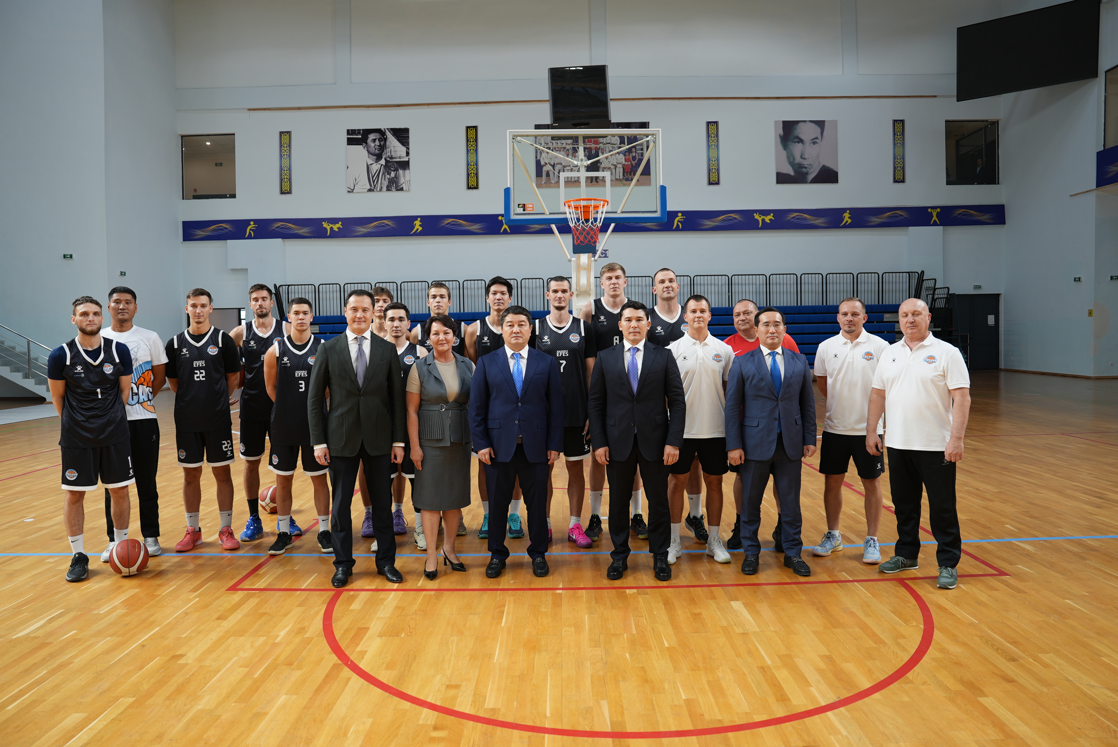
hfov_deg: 73.7
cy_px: 374
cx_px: 559
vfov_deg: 53.2
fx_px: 746
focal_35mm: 24
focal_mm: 24
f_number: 2.8
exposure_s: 1/125
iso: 160
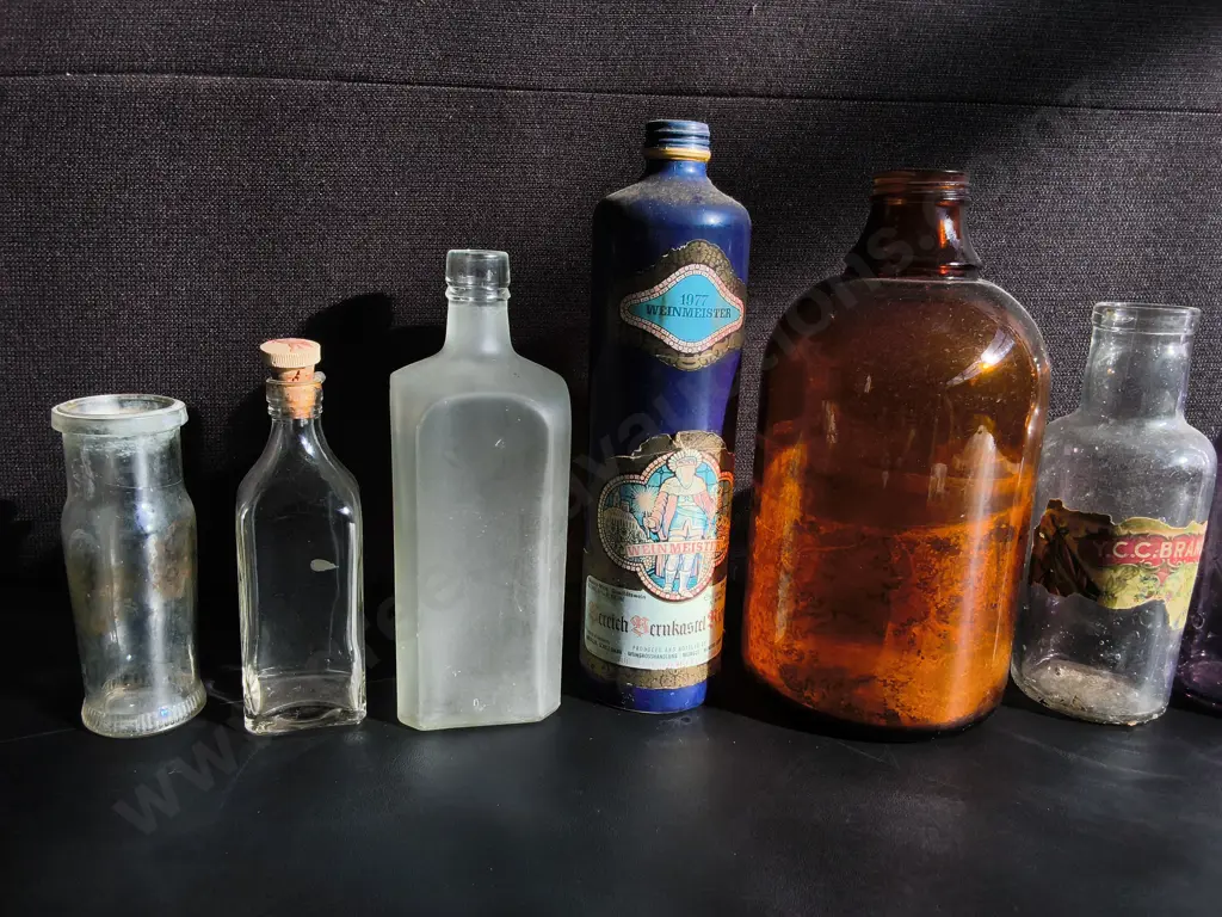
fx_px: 953
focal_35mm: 27
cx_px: 611
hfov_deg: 65.3
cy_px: 458
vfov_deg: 51.4
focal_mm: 2.87
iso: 32
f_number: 2
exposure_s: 1/1271
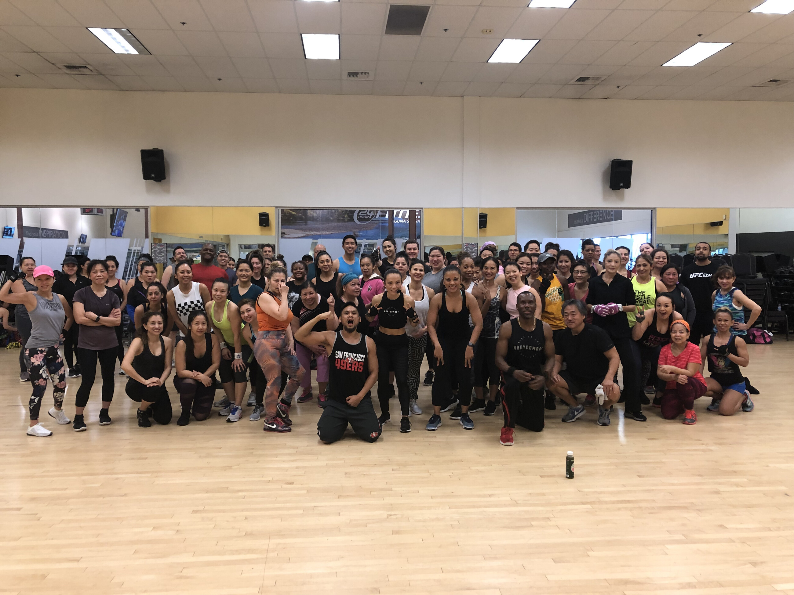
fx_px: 642
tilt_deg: -4.5
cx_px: 397
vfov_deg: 49.7
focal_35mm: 28
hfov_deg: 63.4
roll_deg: +0.7
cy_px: 298
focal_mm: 3.99
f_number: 1.8
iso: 40
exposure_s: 1/15
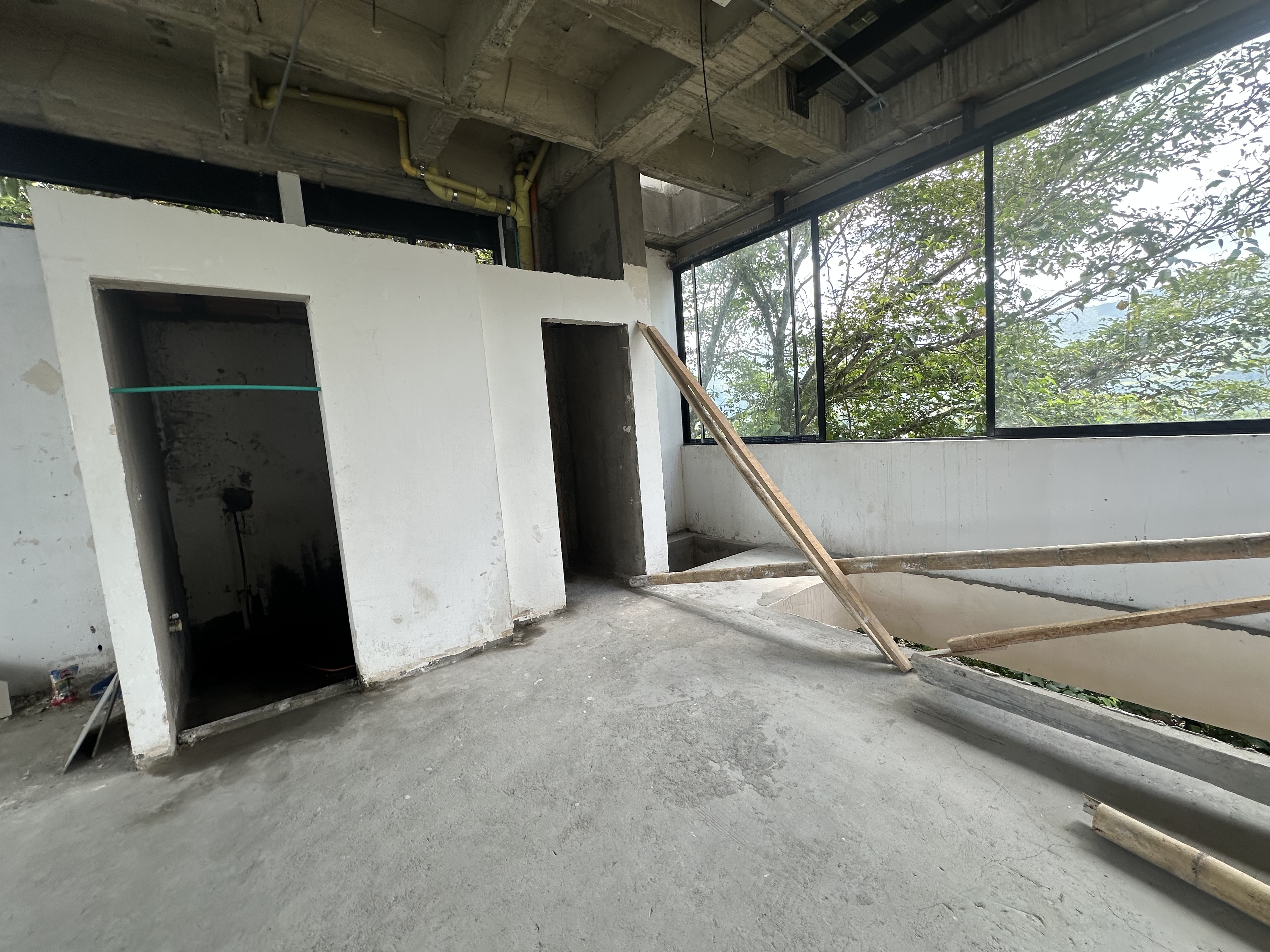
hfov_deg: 102.1
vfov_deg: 85.7
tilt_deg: -4.8
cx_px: 635
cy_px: 476
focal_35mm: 14
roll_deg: +4.2
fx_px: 514
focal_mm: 2.22
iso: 40
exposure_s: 1/137
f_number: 2.2
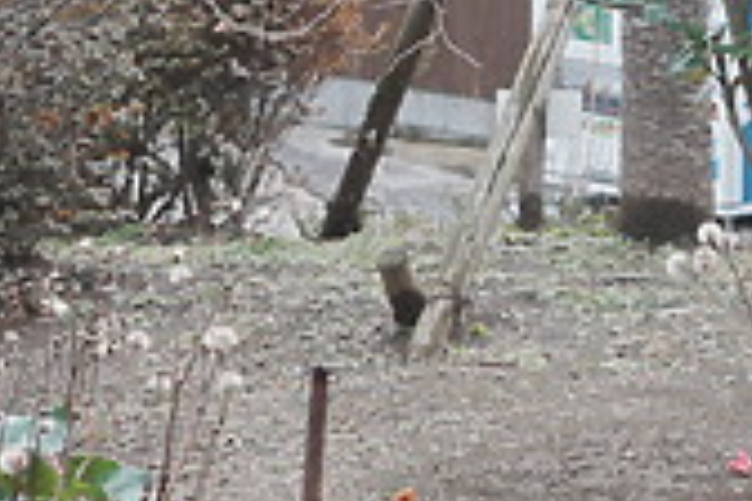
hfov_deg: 10.3
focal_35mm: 195
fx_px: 4073
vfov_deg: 6.8
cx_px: 944
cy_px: -452
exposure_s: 1/50
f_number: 4
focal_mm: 42
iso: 160
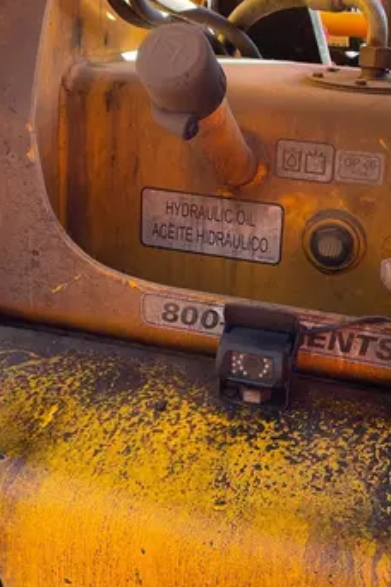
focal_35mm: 58
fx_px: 945
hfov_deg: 23.3
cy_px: 251
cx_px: 256
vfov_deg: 34.4
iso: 32
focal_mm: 4.2
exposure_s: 1/121
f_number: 1.6
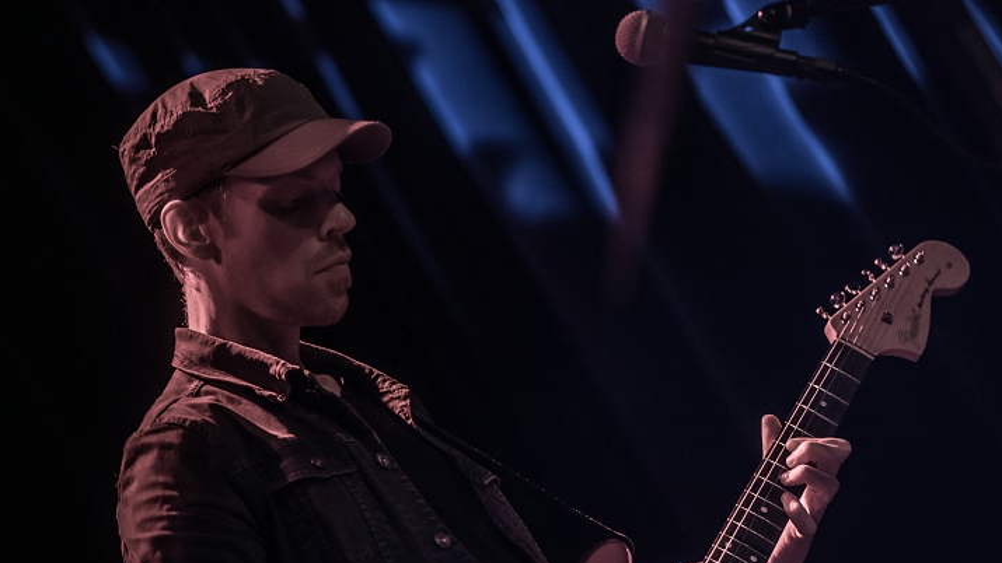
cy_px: 326
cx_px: 502
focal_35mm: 211
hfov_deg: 10.2
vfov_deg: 5.8
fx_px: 5605
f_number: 2.8
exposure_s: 1/60
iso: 4000
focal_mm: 200
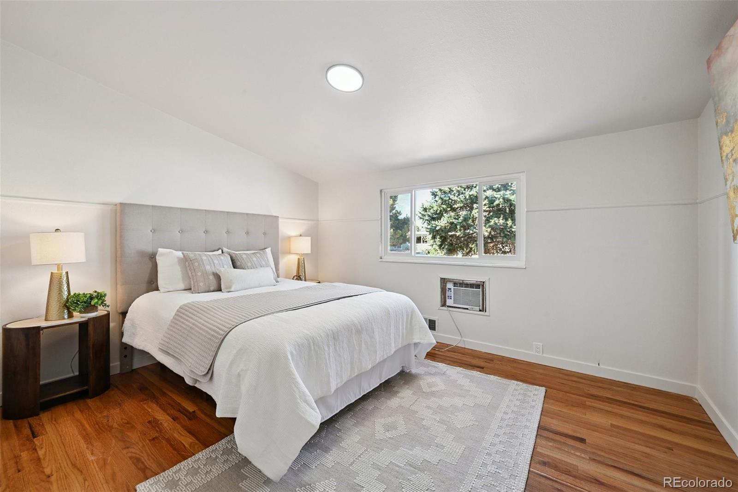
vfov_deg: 81.2
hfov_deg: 104.3
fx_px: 287
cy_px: 246
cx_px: 369
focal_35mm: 14
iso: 400
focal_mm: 14
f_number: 10
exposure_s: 1/13
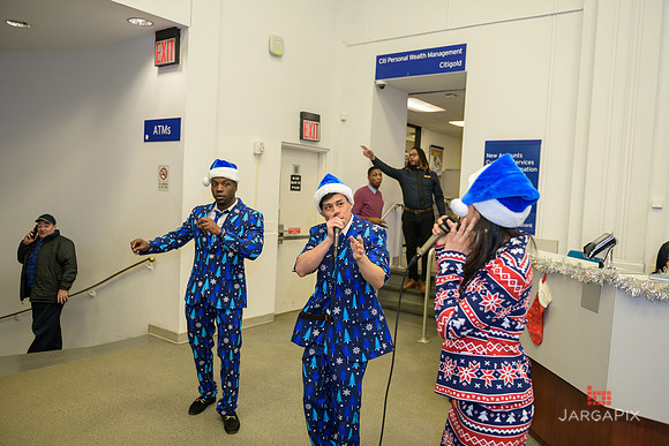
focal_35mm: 29
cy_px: 223
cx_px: 334
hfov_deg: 63.6
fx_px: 539
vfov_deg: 45.0
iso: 1000
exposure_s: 1/125
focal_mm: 29
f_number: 3.2
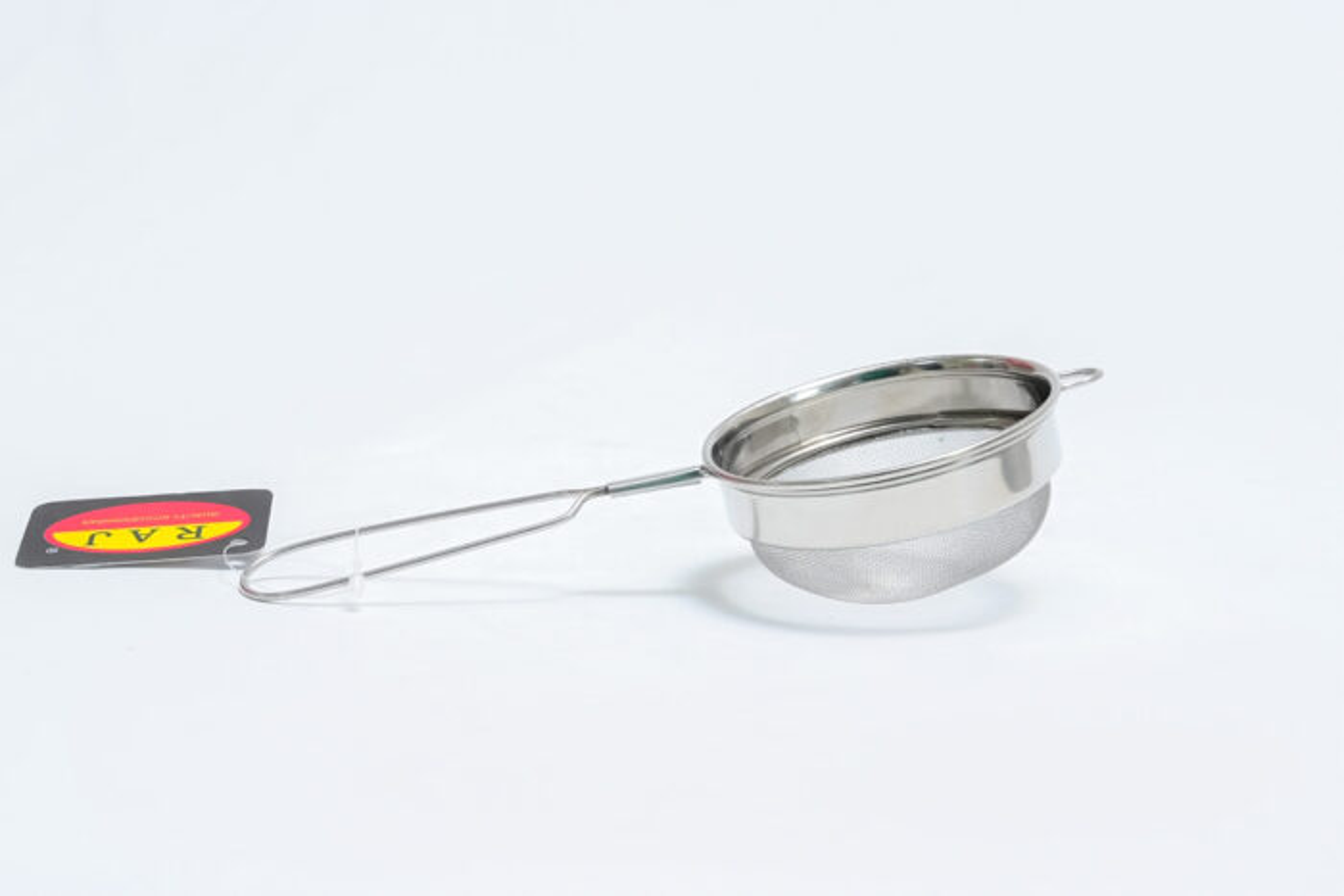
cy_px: 448
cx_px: 672
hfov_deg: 23.9
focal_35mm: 85
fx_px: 3174
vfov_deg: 16.1
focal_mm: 57
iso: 3200
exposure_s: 1/125
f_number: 10
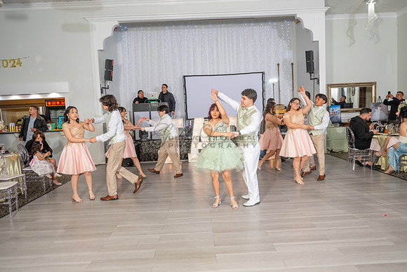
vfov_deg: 46.4
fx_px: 317
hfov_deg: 65.5
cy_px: 136
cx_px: 204
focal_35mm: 28
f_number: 3.5
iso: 500
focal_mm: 28
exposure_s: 1/160
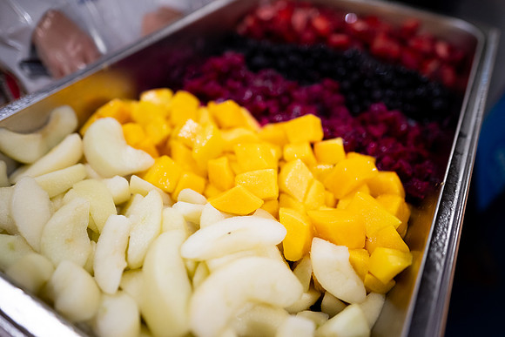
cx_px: 252
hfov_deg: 73.7
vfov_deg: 53.2
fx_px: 337
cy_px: 168
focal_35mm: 24
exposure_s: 1/200
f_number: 1.8
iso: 1250
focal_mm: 24
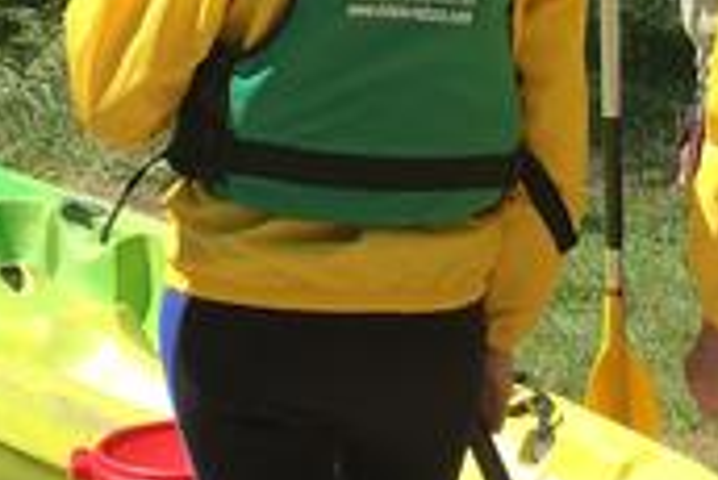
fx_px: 2795
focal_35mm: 140
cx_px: 301
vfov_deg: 9.7
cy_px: -88
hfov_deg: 14.6
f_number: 2.2
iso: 25
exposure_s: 1/1148
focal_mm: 4.15
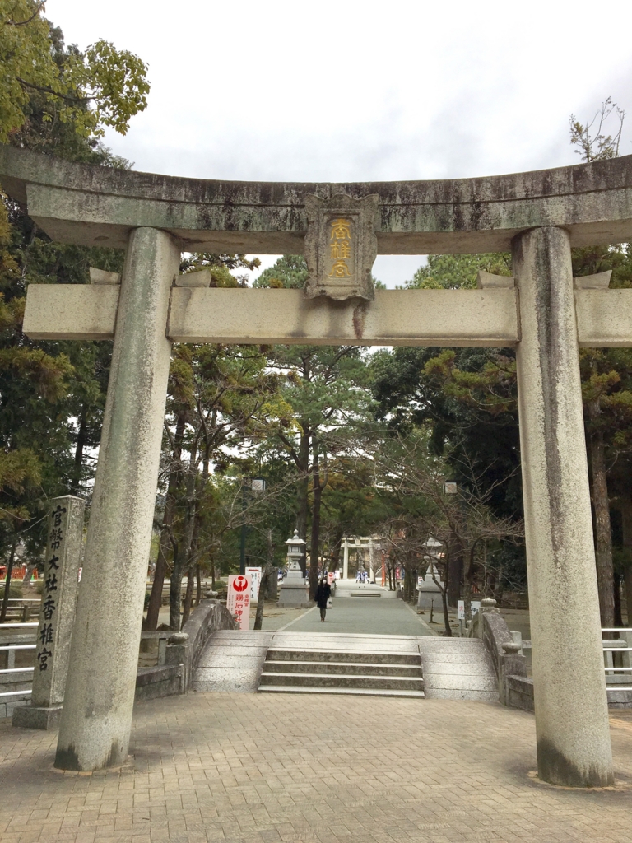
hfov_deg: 48.2
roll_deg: -0.1
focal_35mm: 29
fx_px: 706
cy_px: 422
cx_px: 316
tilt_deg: +14.5
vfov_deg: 61.7
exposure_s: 1/472
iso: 25
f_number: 2.2
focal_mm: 4.15
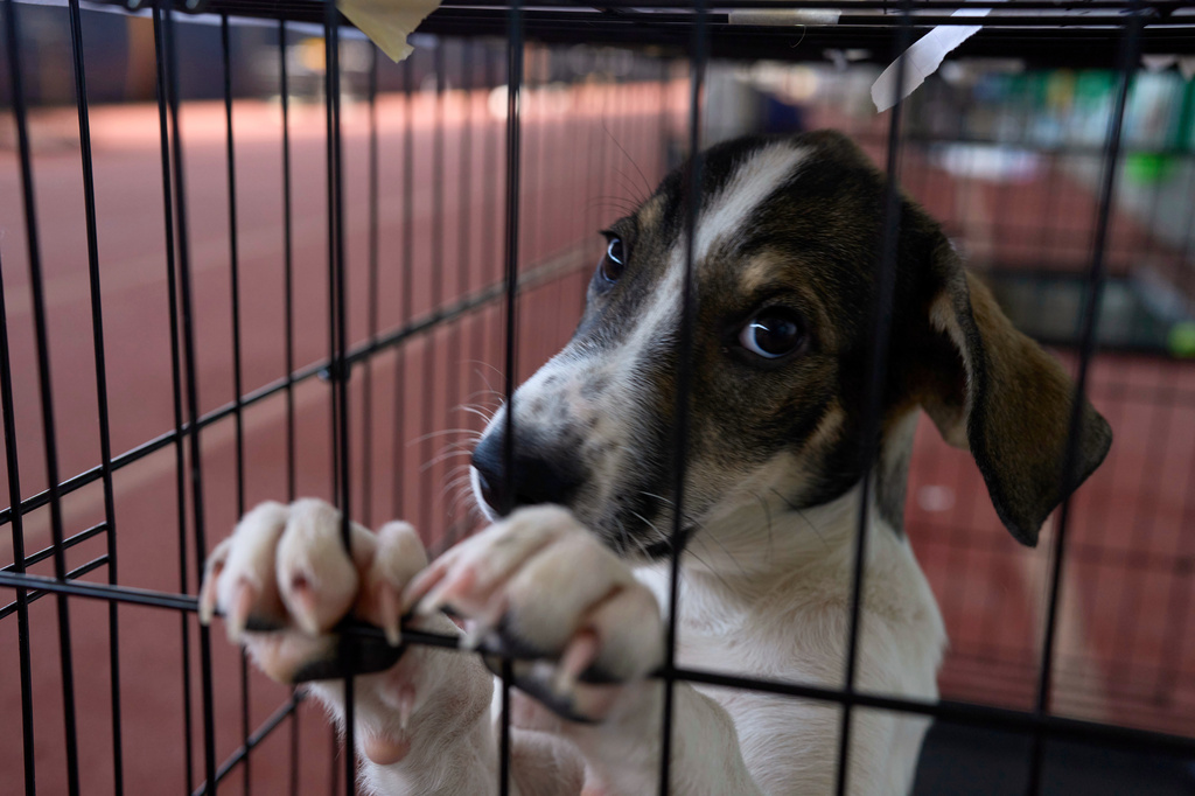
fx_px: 1161
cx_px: 598
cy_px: 398
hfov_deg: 54.4
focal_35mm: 35
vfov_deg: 37.8
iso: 400
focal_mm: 35
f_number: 4
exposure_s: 1/320
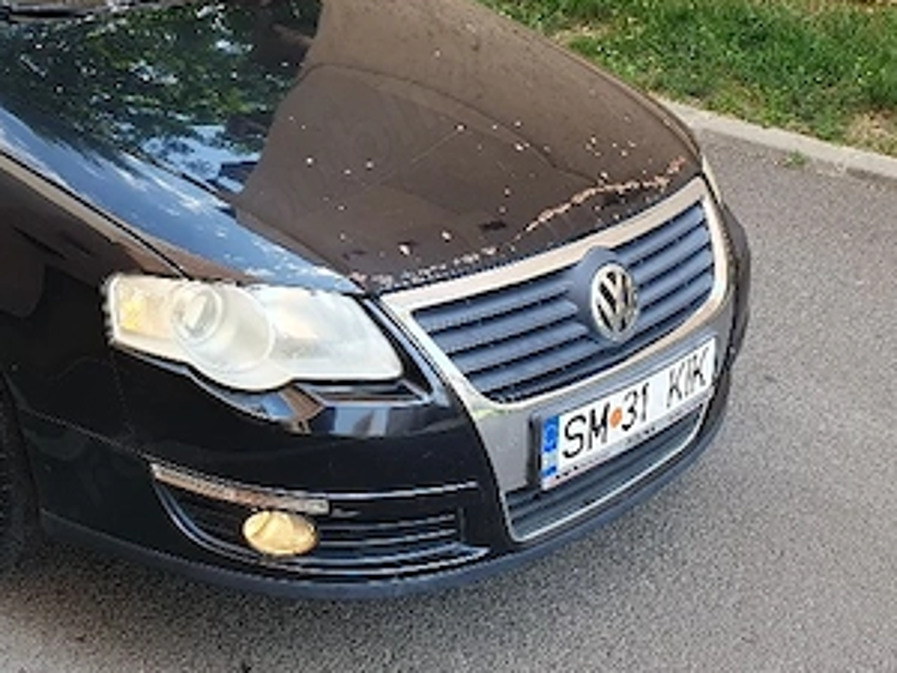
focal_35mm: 52
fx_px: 1347
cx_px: 84
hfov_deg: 34.7
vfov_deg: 27.4
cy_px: 114
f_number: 2.4
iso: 50
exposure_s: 1/143
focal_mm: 4.32
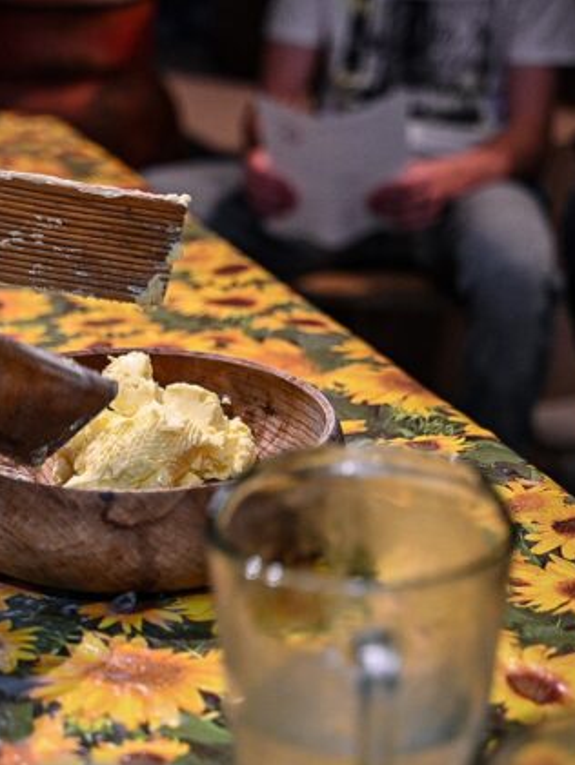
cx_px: 156
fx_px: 2413
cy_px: 385
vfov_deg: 18.0
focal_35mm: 109
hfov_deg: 13.6
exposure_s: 1/125
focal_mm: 75
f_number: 2.8
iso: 3200
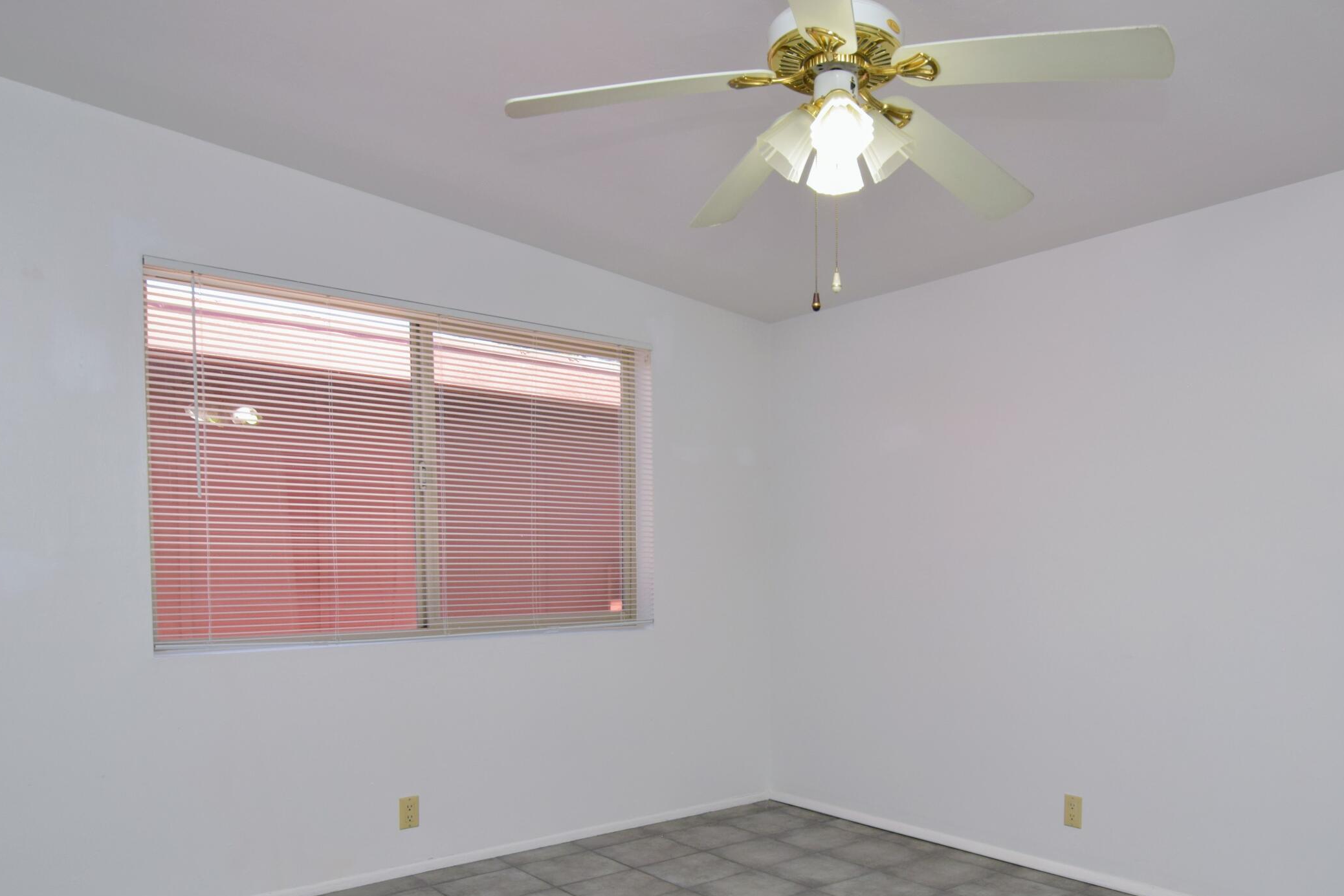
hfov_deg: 68.8
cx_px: 797
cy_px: 616
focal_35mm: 26
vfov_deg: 48.5
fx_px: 971
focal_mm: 12
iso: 400
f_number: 9
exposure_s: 1/60
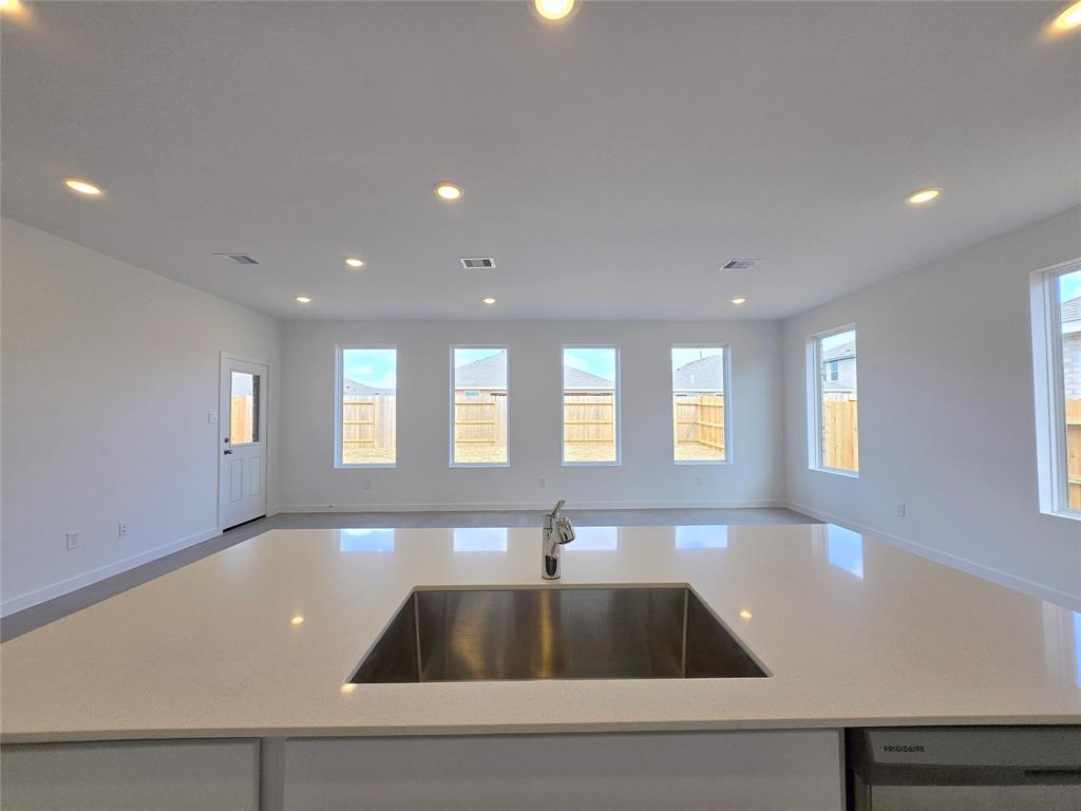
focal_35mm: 13
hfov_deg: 106.2
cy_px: 406
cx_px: 540
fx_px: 406
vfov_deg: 89.9
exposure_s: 1/125
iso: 25
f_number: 2.2
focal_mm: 1.7
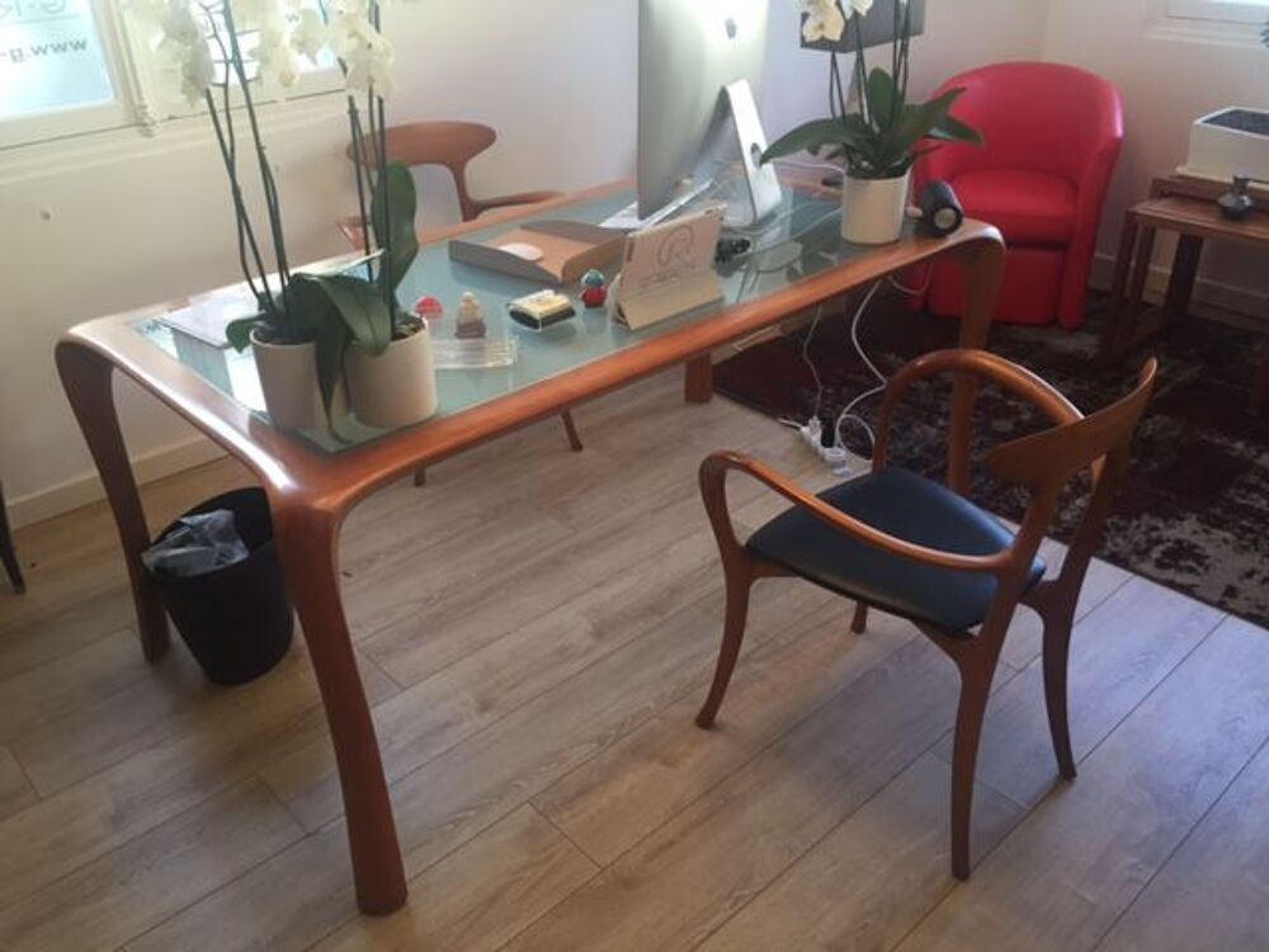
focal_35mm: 29
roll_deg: +1.7
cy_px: 476
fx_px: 1063
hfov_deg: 61.7
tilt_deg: -30.8
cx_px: 634
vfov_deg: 48.2
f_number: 2.2
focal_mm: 4.15
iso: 64
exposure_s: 1/33
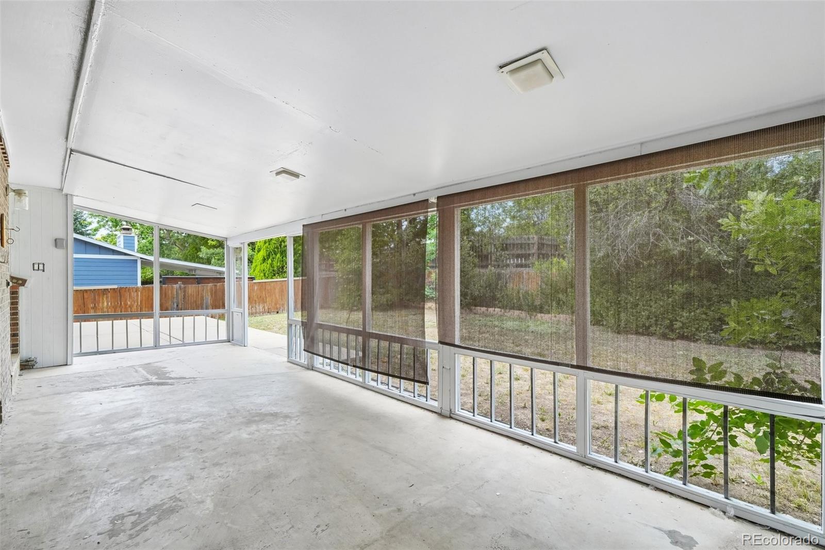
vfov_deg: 77.3
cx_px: 412
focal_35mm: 15
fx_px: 344
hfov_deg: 100.4
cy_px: 275
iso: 800
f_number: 8
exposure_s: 1/40
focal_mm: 10
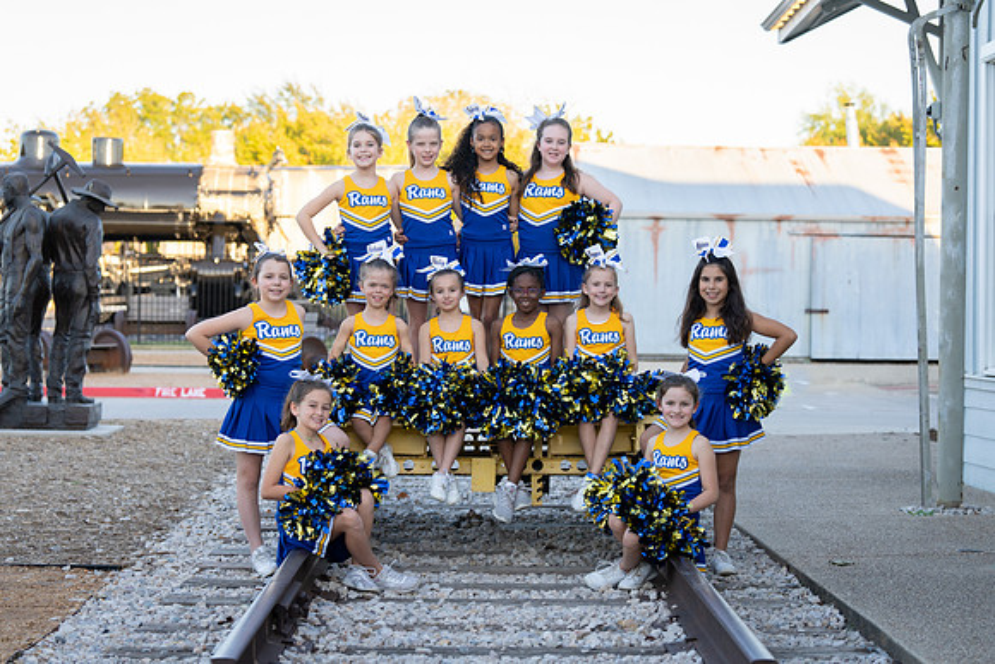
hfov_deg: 28.2
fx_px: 1977
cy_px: 332
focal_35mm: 72
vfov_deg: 19.1
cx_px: 498
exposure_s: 1/320
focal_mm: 70
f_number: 3.5
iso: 320
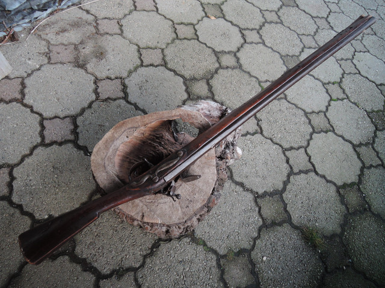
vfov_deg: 56.8
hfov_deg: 71.6
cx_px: 192
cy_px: 144
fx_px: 267
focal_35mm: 24
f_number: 2.8
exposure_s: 1/15
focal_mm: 5.1
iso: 400
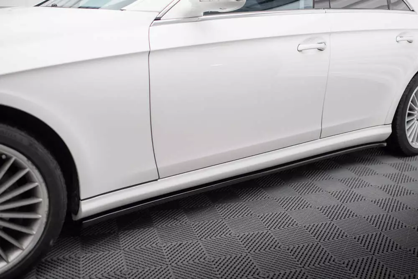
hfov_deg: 50.5
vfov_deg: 35.0
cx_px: 226
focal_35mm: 38
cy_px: 138
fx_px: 443
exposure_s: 1/125
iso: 1000
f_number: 2.5
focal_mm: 35
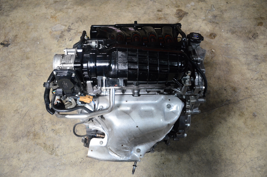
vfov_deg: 47.7
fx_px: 200
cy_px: 88
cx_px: 134
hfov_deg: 67.5
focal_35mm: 27
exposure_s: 1/80
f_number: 4.5
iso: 2500
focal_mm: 18
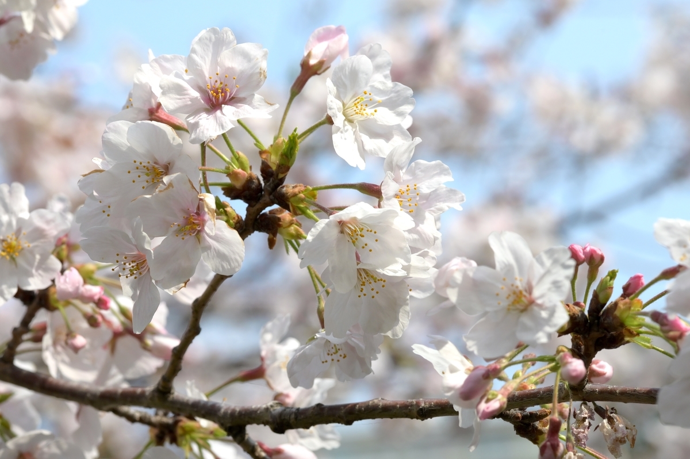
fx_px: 1915
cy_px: 230
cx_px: 345
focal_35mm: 100
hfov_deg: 20.4
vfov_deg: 13.7
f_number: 11
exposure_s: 1/1250
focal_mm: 100
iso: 1600
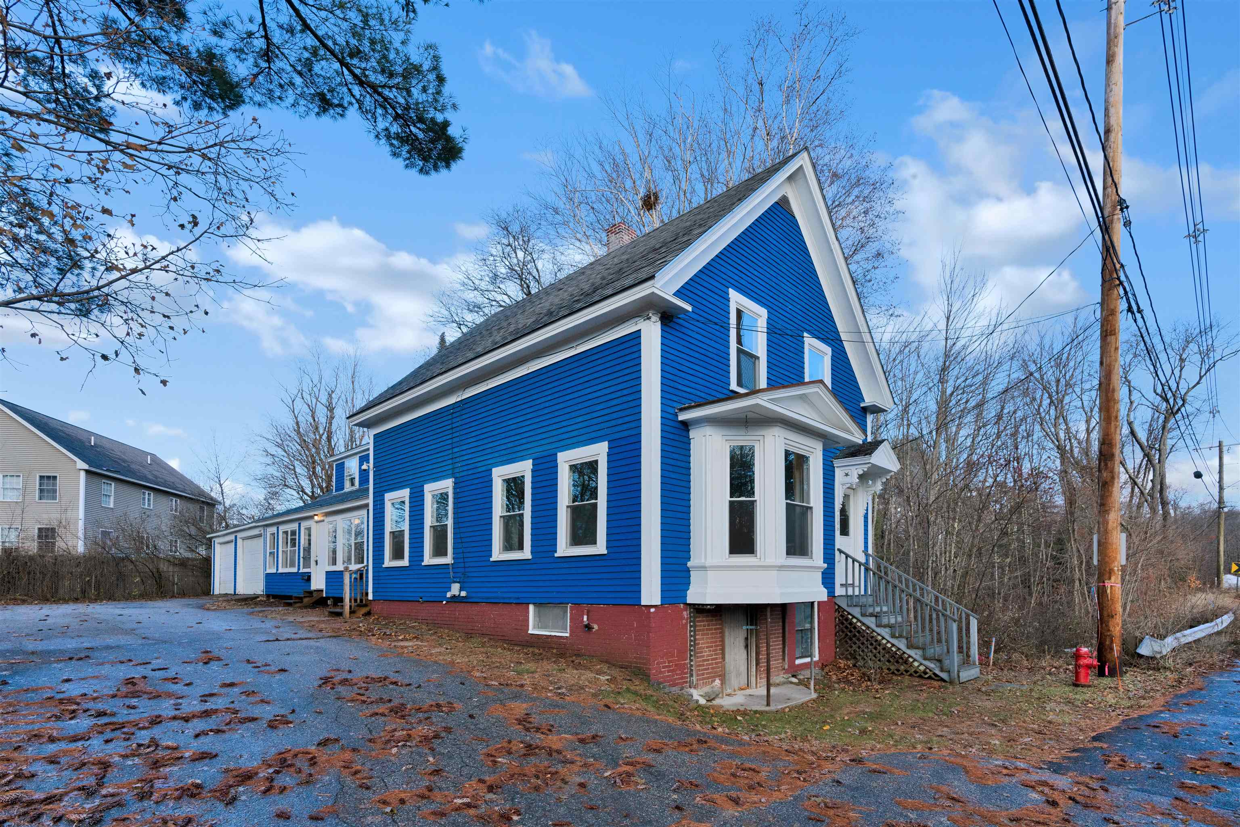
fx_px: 551
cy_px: 414
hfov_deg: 96.7
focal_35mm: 16
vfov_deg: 73.8
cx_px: 620
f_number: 8
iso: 800
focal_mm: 16
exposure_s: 1/750
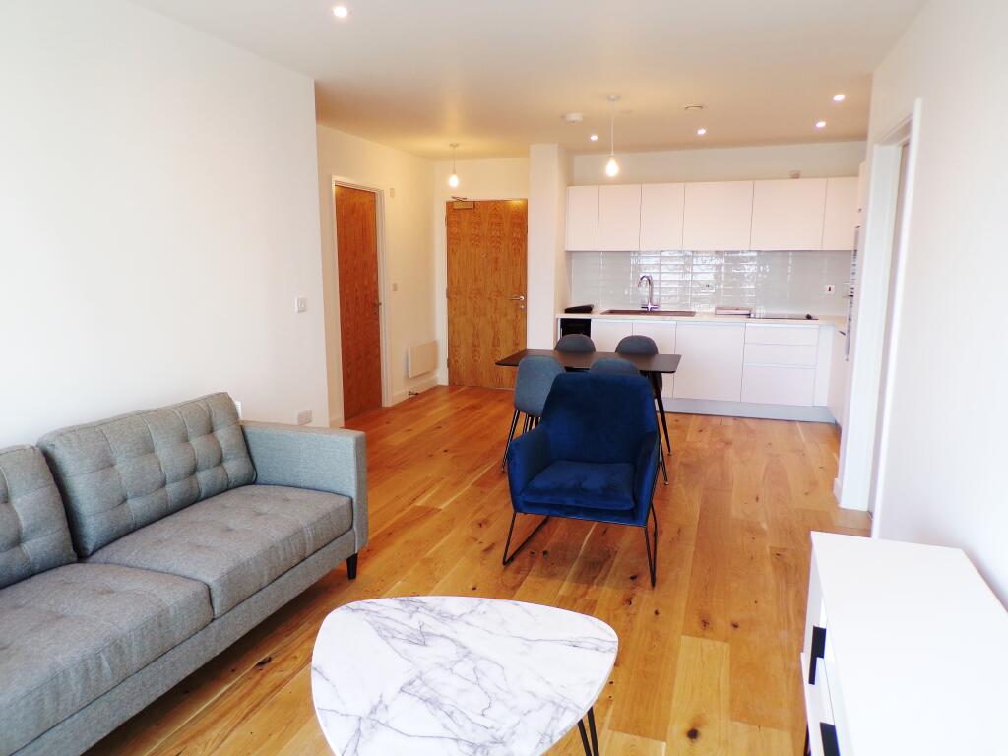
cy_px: 378
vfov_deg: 56.8
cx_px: 504
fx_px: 699
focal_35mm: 24
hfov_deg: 71.6
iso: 100
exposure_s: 1/38
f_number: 3
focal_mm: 4.3
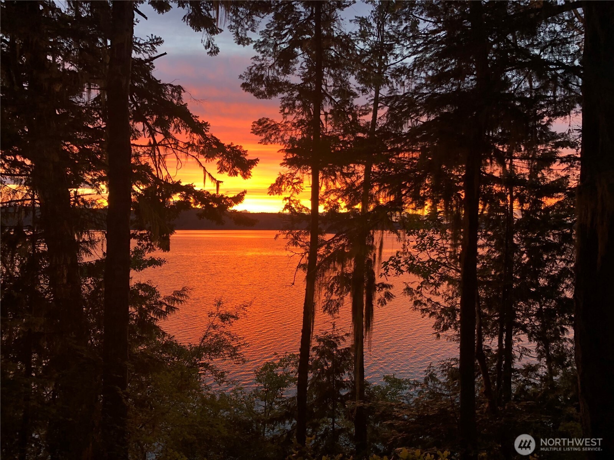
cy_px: 230
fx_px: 497
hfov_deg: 63.4
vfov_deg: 49.7
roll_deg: +0.4
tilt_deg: -0.2
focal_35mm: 28
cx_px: 307
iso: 160
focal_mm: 3.99
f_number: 1.8
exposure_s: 1/60
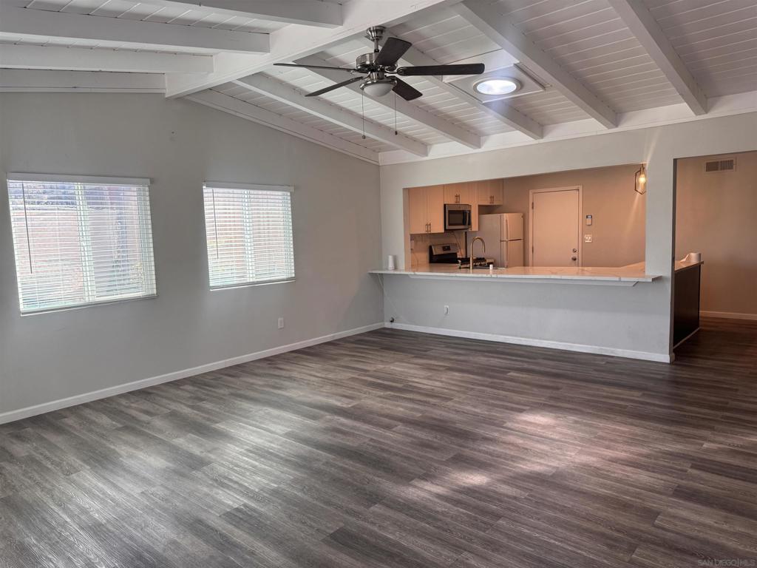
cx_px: 378
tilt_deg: -6.5
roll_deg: +2.2
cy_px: 284
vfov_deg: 56.8
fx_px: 525
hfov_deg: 71.6
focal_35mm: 24
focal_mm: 6.76
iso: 100
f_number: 1.78
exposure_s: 1/164
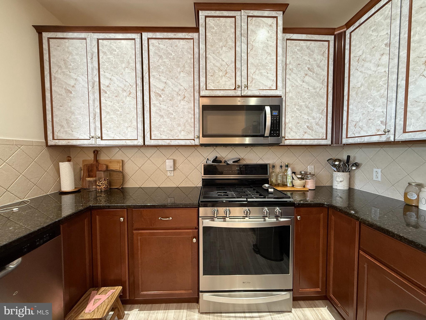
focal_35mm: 14
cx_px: 213
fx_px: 172
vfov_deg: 85.7
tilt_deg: -2.5
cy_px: 160
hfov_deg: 102.1
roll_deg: +0.5
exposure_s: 1/60
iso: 200
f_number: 2.2
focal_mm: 2.22
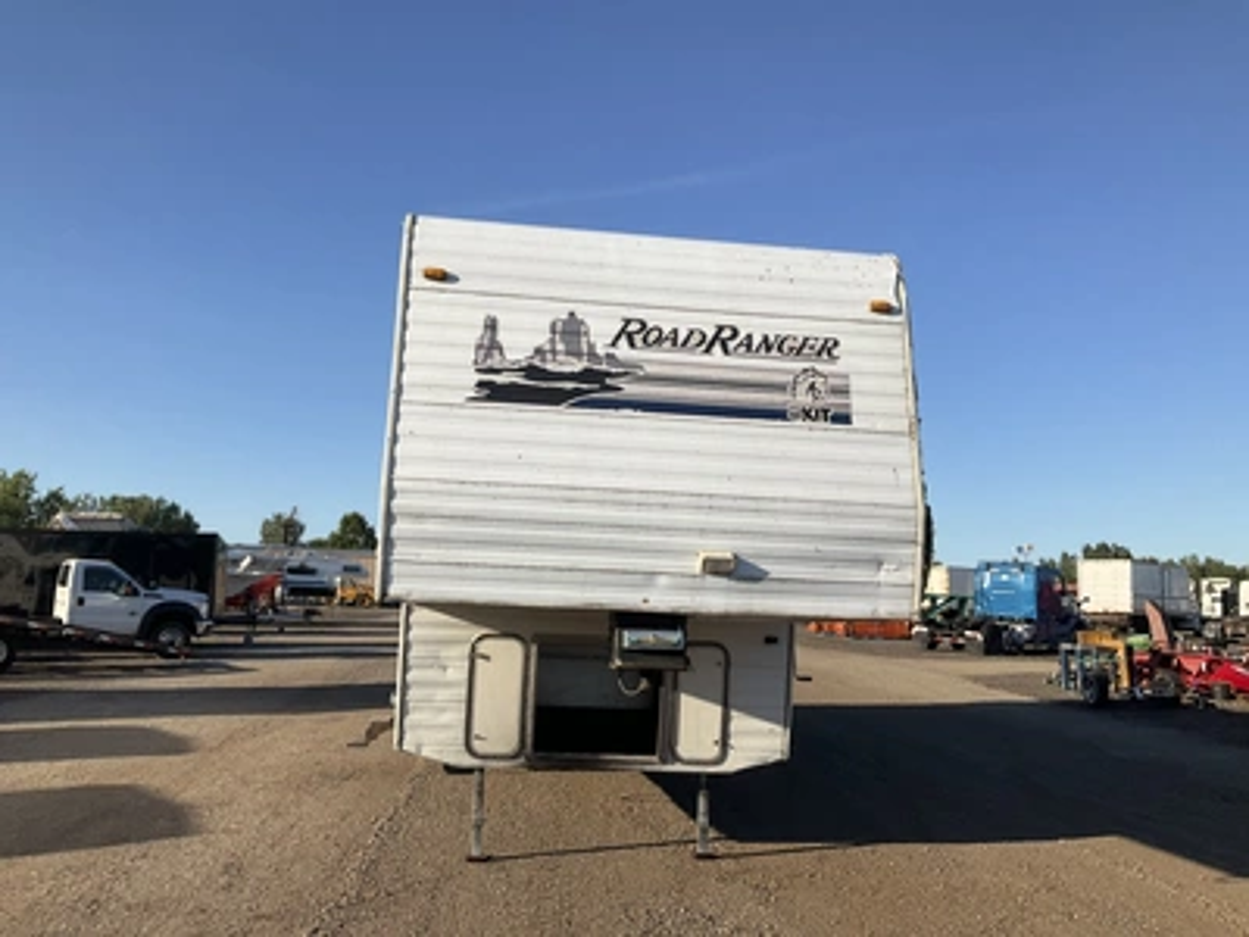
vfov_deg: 48.2
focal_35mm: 29
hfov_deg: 61.7
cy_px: 468
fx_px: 1046
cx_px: 624
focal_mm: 3
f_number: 1.8
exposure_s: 1/1984
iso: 25
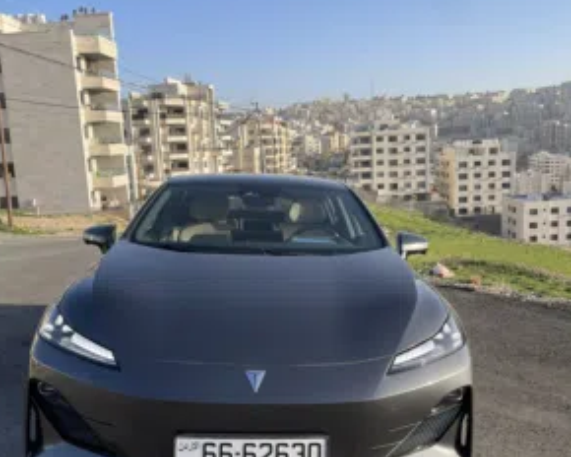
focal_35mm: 35
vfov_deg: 42.2
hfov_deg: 51.5
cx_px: 278
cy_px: 246
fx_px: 591
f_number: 1.6
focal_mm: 4.2
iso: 32
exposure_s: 1/1383
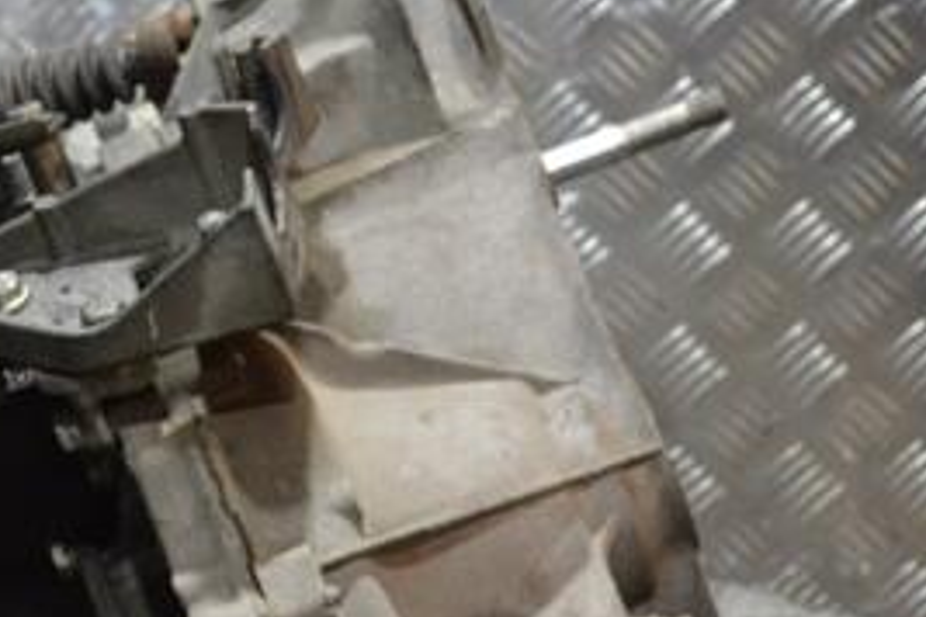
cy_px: 354
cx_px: 232
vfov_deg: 10.2
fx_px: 3472
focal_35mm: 135
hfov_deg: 15.1
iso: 2200
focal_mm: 40
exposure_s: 1/30
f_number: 5.3
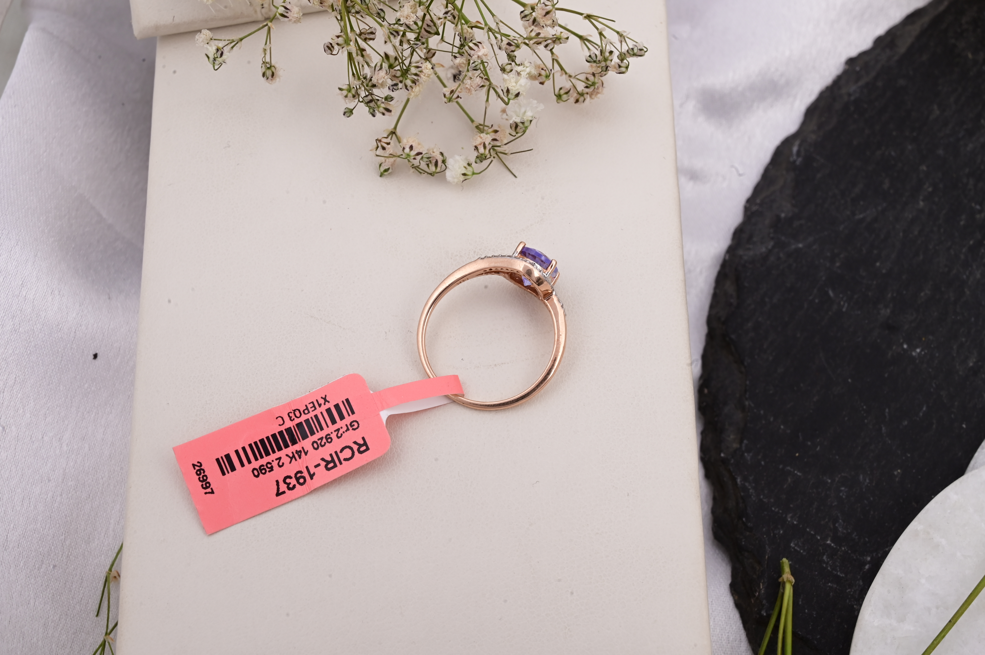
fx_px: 1914
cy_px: 328
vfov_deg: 19.4
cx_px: 492
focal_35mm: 70
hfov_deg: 28.9
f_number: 20
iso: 640
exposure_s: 1/80
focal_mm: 70
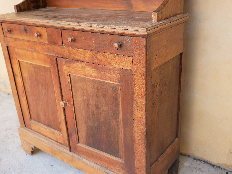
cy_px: 87
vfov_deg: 36.0
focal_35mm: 40
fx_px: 268
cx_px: 116
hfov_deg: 46.8
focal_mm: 20
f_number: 2.2
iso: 200
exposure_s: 1/160
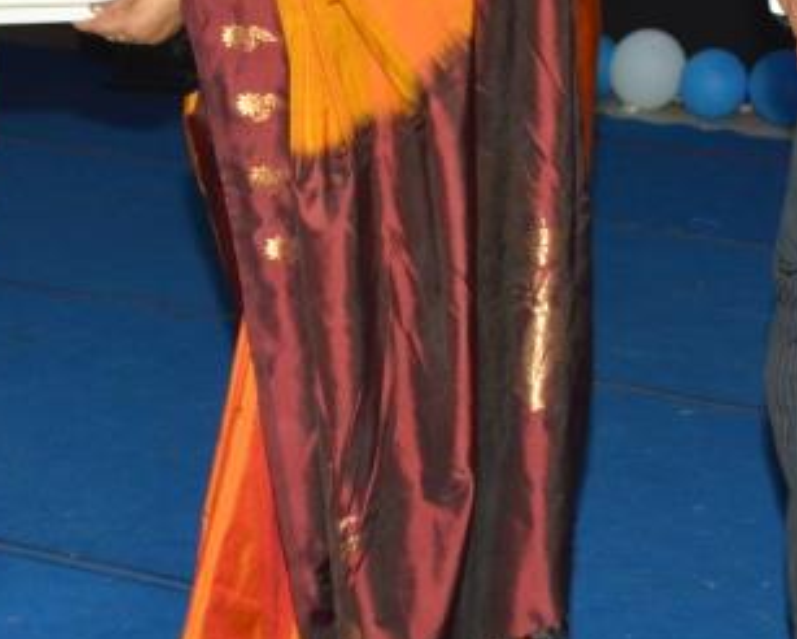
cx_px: 465
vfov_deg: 12.4
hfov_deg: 15.7
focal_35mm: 122
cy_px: -82
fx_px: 2880
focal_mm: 26
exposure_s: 1/80
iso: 800
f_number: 6.3
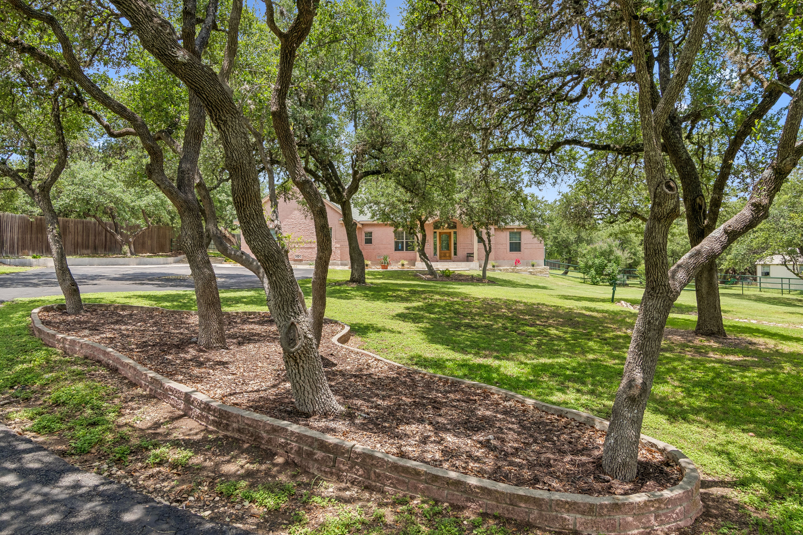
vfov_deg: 57.2
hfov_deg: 78.6
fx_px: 491
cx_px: 402
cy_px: 268
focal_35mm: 22
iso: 100
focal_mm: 15
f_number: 8
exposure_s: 1/500
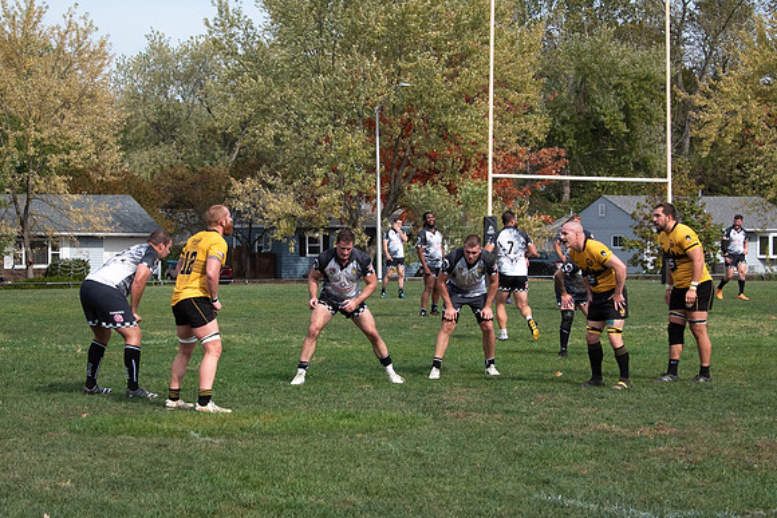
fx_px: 2246
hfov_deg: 19.6
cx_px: 326
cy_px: 260
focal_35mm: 104
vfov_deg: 13.2
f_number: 11
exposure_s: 1/2000
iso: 400
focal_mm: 56
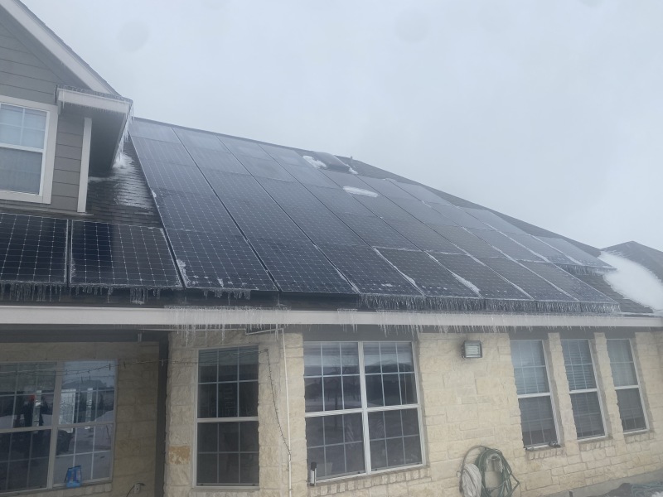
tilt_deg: +14.4
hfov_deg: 67.3
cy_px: 248
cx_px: 332
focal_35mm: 26
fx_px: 498
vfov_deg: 53.1
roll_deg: +3.2
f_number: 1.8
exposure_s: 1/6757
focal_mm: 4.25
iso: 32
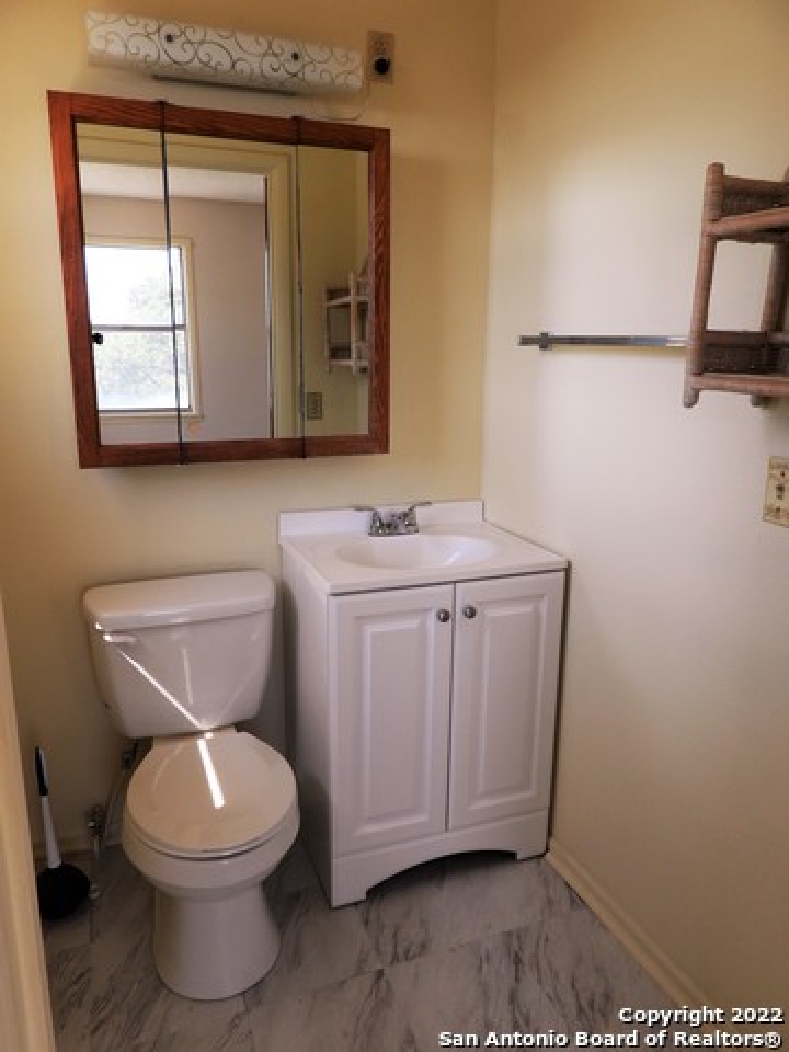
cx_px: 394
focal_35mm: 24
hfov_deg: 56.8
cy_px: 526
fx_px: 729
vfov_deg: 71.6
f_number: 2.8
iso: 100
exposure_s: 1/200
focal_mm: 4.3
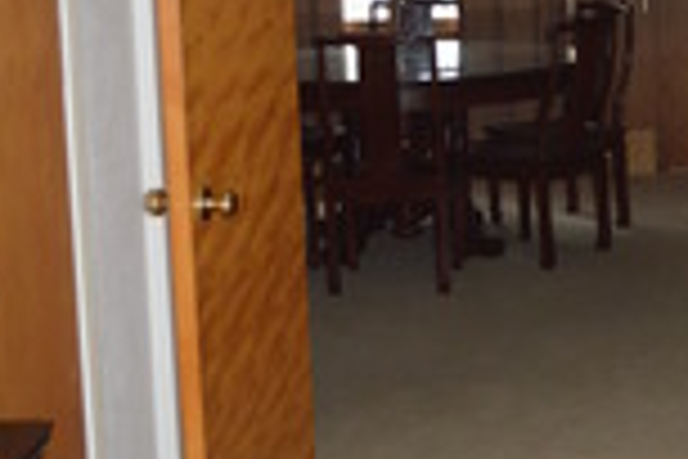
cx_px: 609
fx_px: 1796
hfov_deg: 21.2
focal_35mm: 94
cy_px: 122
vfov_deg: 14.5
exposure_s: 1/30
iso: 720
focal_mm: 20
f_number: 3.8
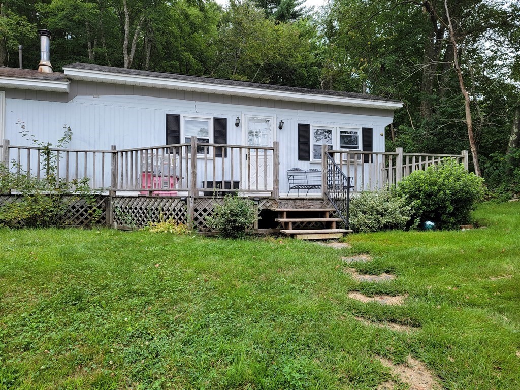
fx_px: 361
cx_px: 260
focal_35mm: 24
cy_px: 195
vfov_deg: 56.8
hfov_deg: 71.6
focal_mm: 6.7
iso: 16
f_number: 1.8
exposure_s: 1/119
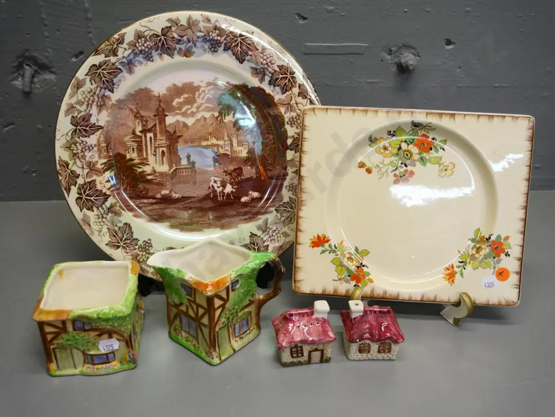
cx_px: 278
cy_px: 208
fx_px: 545
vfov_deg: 41.8
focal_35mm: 34
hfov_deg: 54.0
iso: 3200
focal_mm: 17
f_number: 5.6
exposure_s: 1/250
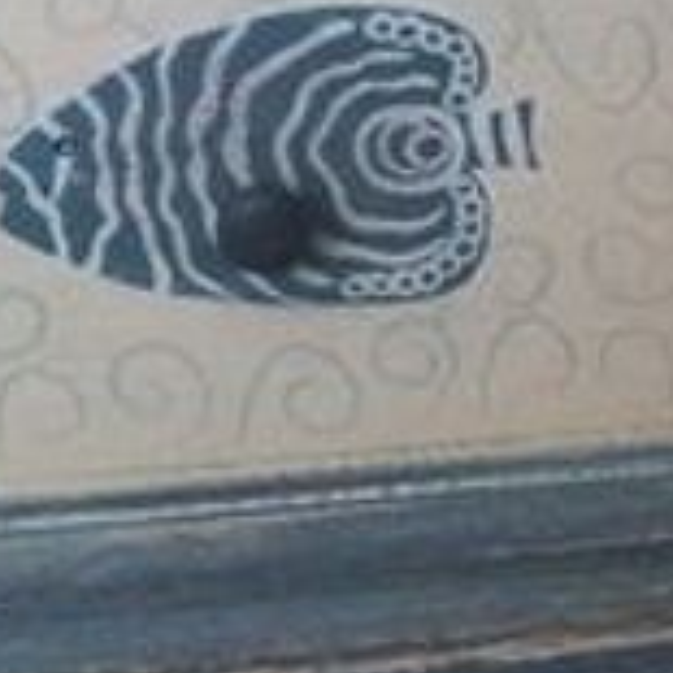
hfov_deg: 7.2
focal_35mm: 235
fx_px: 5169
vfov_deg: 7.4
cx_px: 1207
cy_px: 232
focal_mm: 3.3
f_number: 2.4
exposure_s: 1/33
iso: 40
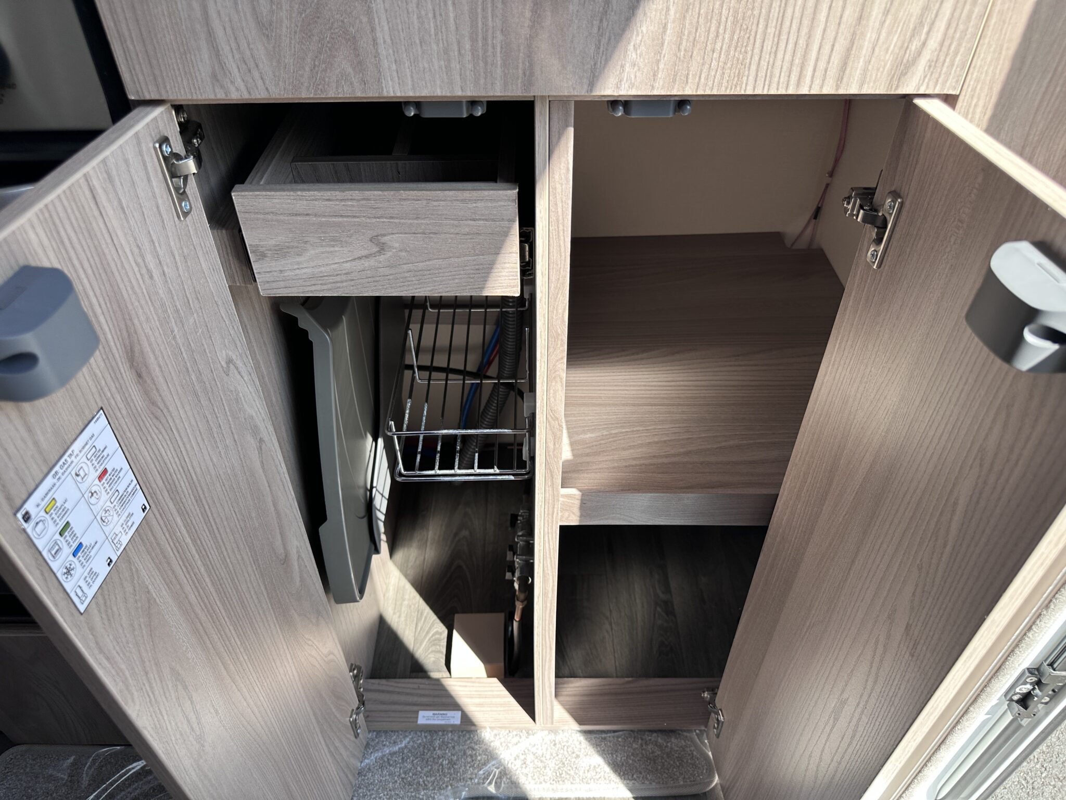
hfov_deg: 71.6
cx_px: 533
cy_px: 400
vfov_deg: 56.8
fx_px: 739
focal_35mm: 24
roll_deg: -0.9
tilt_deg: -38.7
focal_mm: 6.86
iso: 80
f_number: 1.78
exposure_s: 1/475
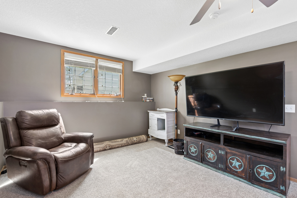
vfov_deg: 73.7
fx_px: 132
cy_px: 99
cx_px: 148
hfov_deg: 96.7
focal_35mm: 16
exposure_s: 1/4
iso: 400
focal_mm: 16
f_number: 9
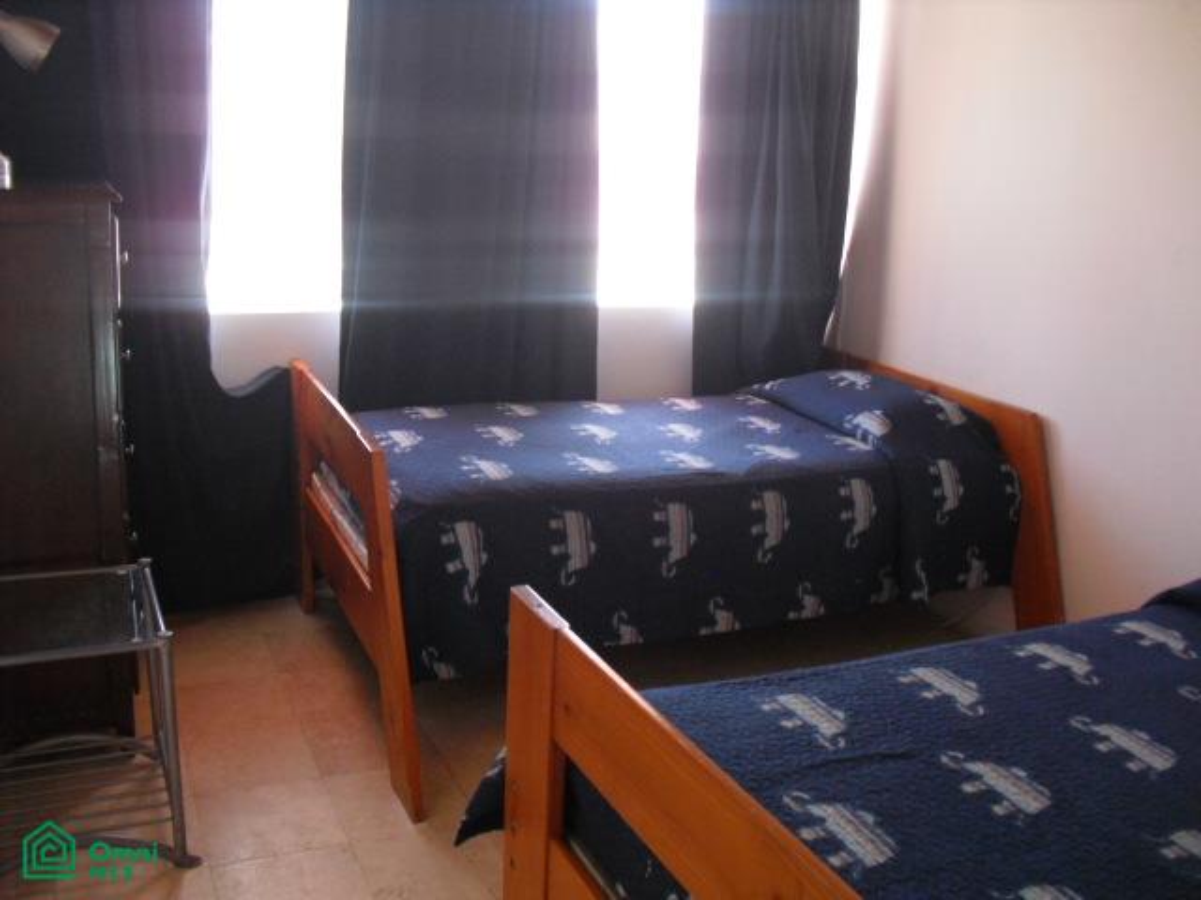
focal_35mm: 36
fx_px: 1249
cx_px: 600
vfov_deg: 39.7
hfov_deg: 51.4
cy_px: 450
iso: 400
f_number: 3.1
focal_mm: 6.3
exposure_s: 1/125
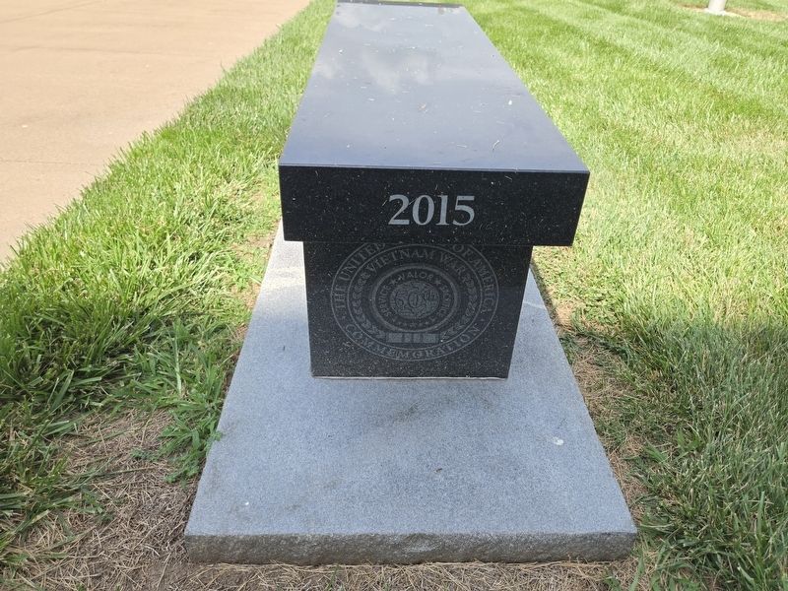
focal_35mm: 23
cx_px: 394
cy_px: 296
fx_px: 524
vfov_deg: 58.9
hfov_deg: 73.9
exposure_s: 1/833
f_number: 1.8
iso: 25
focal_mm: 5.4
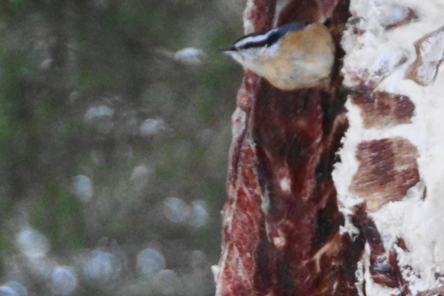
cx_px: 311
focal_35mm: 250
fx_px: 3083
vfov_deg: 5.5
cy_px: 77
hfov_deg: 8.2
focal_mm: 110
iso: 1600
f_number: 5.6
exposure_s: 1/80
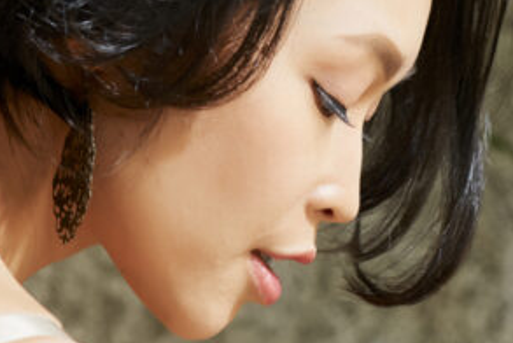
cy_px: 441
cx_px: 513
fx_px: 4579
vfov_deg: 4.3
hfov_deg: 6.4
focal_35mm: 321
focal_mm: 92
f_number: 4.5
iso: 320
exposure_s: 1/200
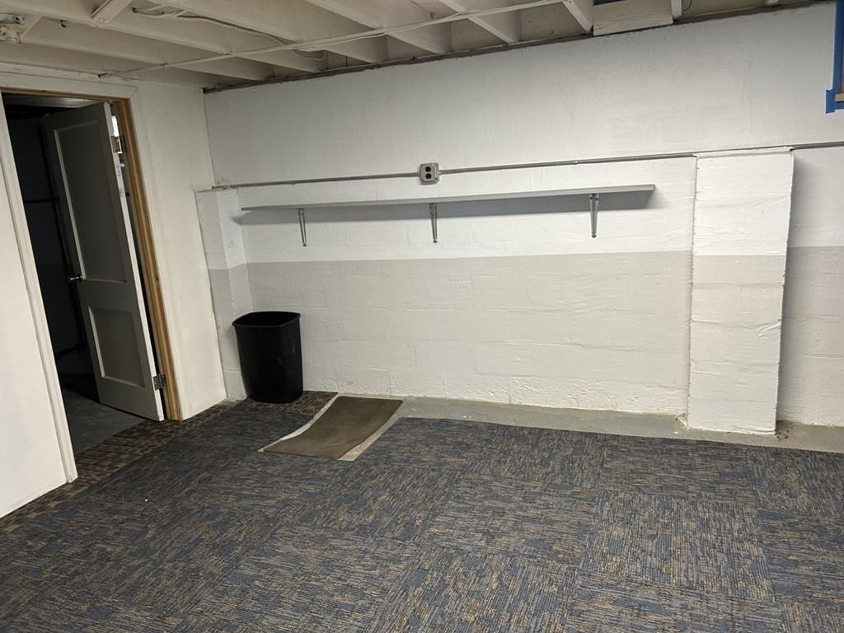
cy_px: 316
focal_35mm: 26
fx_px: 634
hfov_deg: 67.3
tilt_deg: -12.5
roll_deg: +4.8
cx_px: 422
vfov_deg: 53.1
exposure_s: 1/60
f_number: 1.5
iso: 125
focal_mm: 5.7
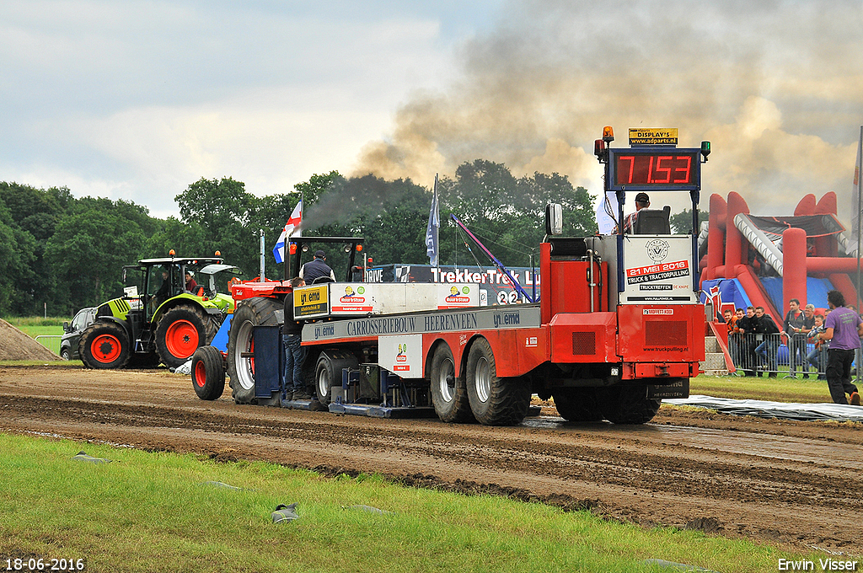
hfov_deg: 16.7
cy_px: 286
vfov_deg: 11.1
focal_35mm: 123
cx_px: 432
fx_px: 2945
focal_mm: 82
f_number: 6.3
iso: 500
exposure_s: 1/1000
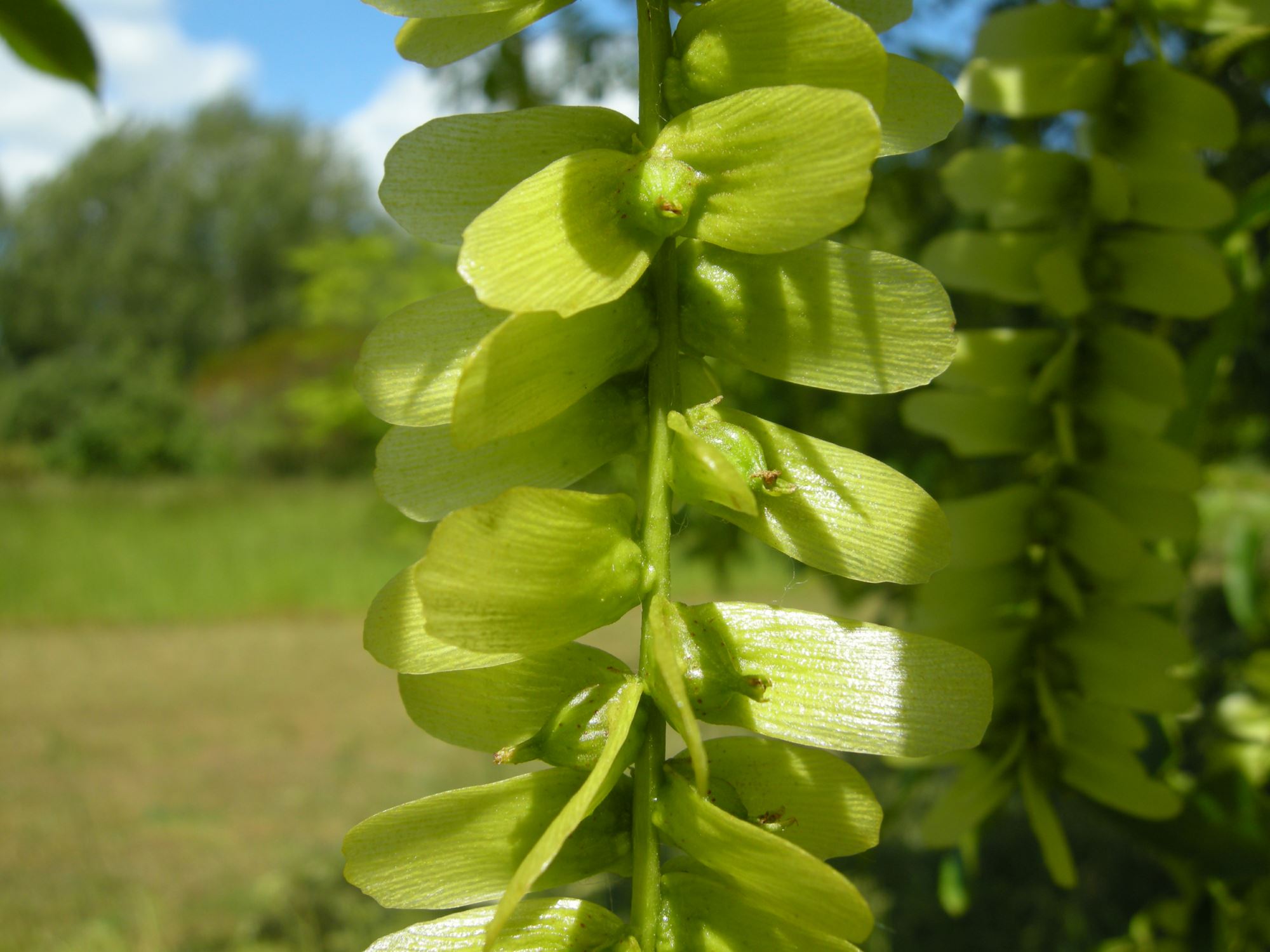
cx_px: 635
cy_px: 476
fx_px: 1284
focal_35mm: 35
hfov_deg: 52.6
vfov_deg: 40.7
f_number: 5.4
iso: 64
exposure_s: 1/256
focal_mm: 7.5
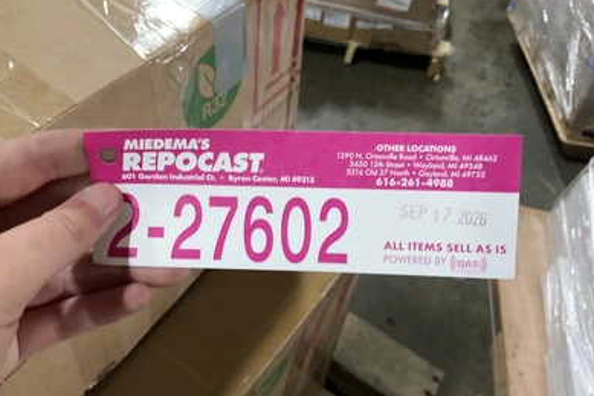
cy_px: 199
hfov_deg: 60.3
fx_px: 511
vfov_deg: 42.3
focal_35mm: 31
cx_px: 298
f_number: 1.8
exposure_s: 1/40
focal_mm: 3
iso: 320
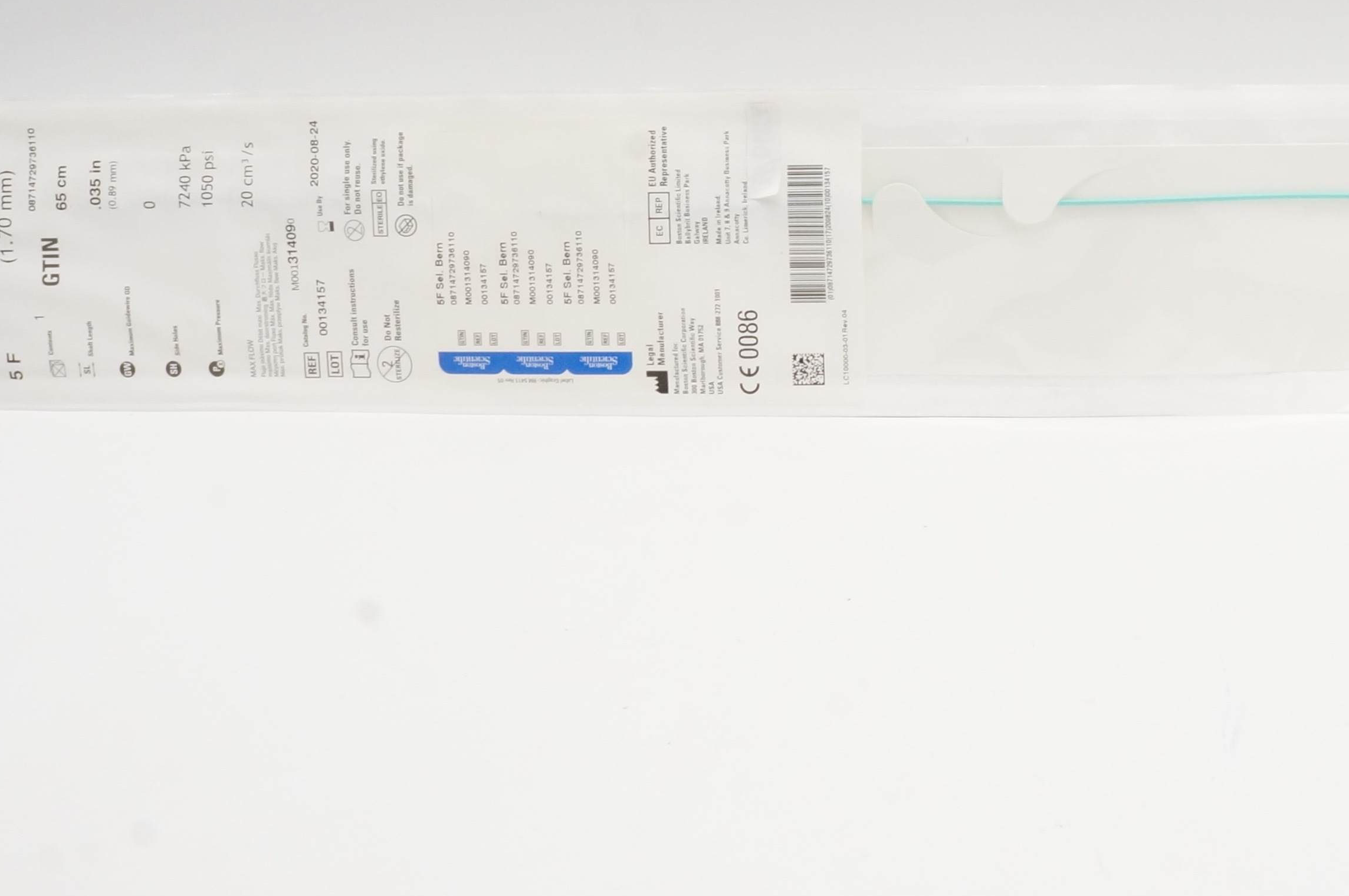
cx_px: 1009
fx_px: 2171
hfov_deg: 33.8
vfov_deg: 23.1
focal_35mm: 58
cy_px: 248
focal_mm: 18
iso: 800
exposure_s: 1/20
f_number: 16
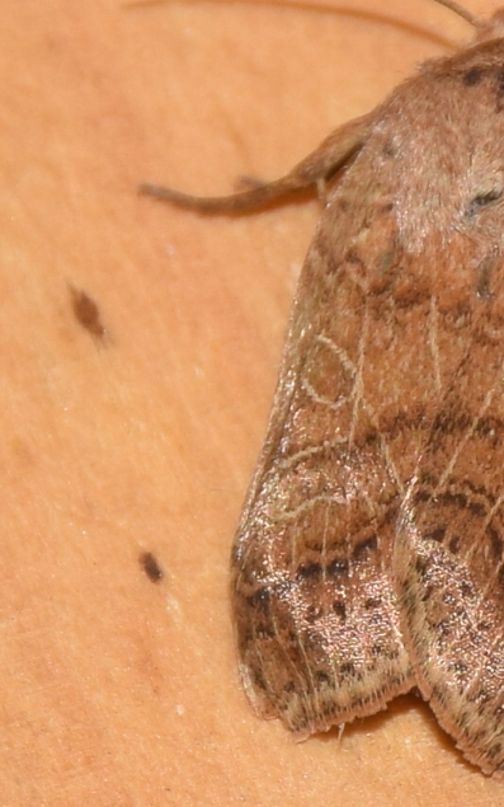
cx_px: 401
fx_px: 7097
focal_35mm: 323
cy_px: 403
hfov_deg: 4.1
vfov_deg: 6.5
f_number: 13
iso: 100
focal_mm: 140
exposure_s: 1/160
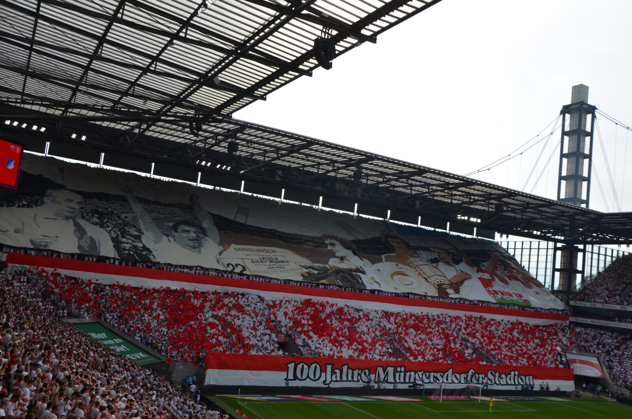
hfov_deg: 57.3
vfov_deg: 39.8
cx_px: 316
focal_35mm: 33
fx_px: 578
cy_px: 210
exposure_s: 1/320
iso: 100
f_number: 8
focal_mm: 22
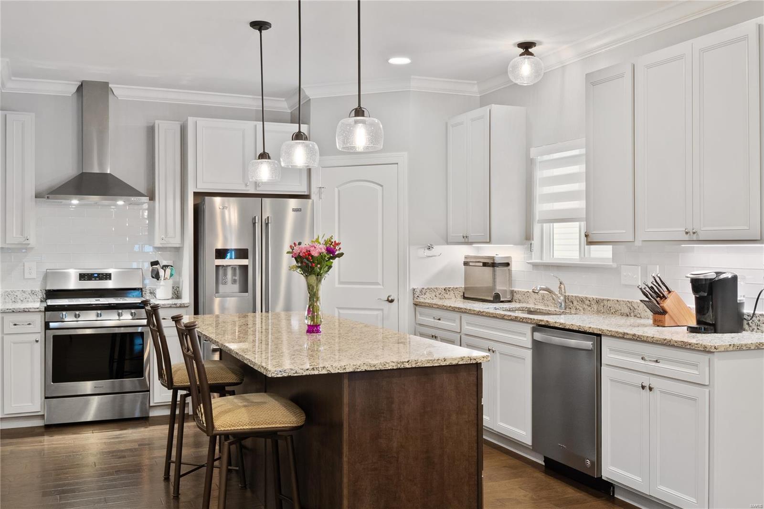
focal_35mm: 36
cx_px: 382
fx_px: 764
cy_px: 254
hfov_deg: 53.1
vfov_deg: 36.9
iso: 400
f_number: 6.3
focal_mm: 18
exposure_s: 1/2
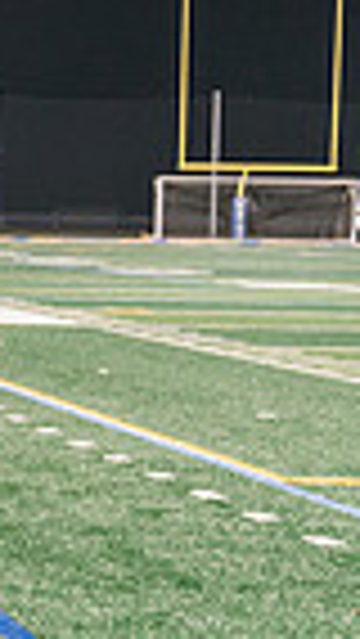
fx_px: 2610
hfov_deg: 6.7
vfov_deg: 14.0
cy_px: 290
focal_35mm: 154
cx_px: -923
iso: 2500
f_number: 4
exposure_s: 1/80
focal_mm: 36
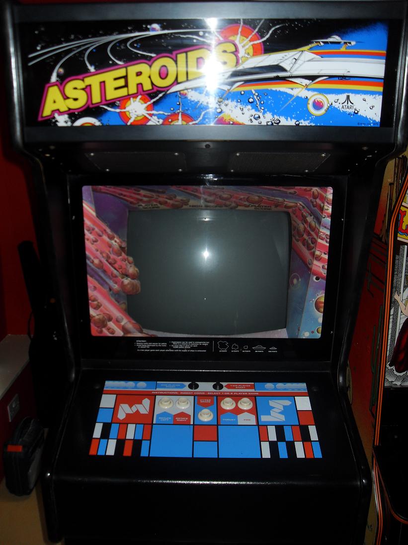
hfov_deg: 41.8
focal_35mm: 34
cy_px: 272
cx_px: 204
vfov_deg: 54.0
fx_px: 534
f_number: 2.8
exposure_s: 1/45
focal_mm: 6.3
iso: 100
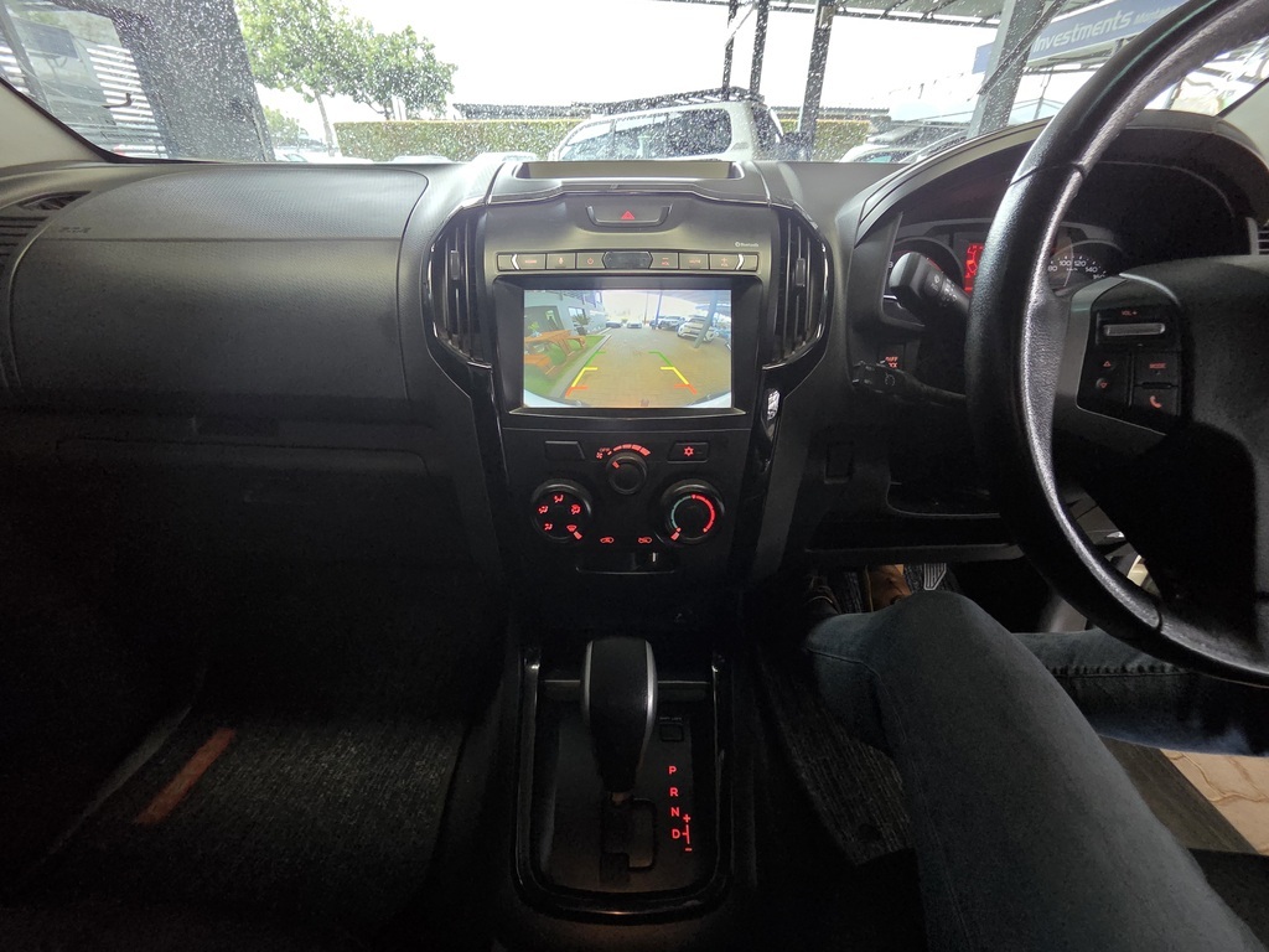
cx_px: 634
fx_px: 477
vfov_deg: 89.9
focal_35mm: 13
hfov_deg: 106.2
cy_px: 476
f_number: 2.2
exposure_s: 1/50
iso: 1250
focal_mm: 2.2
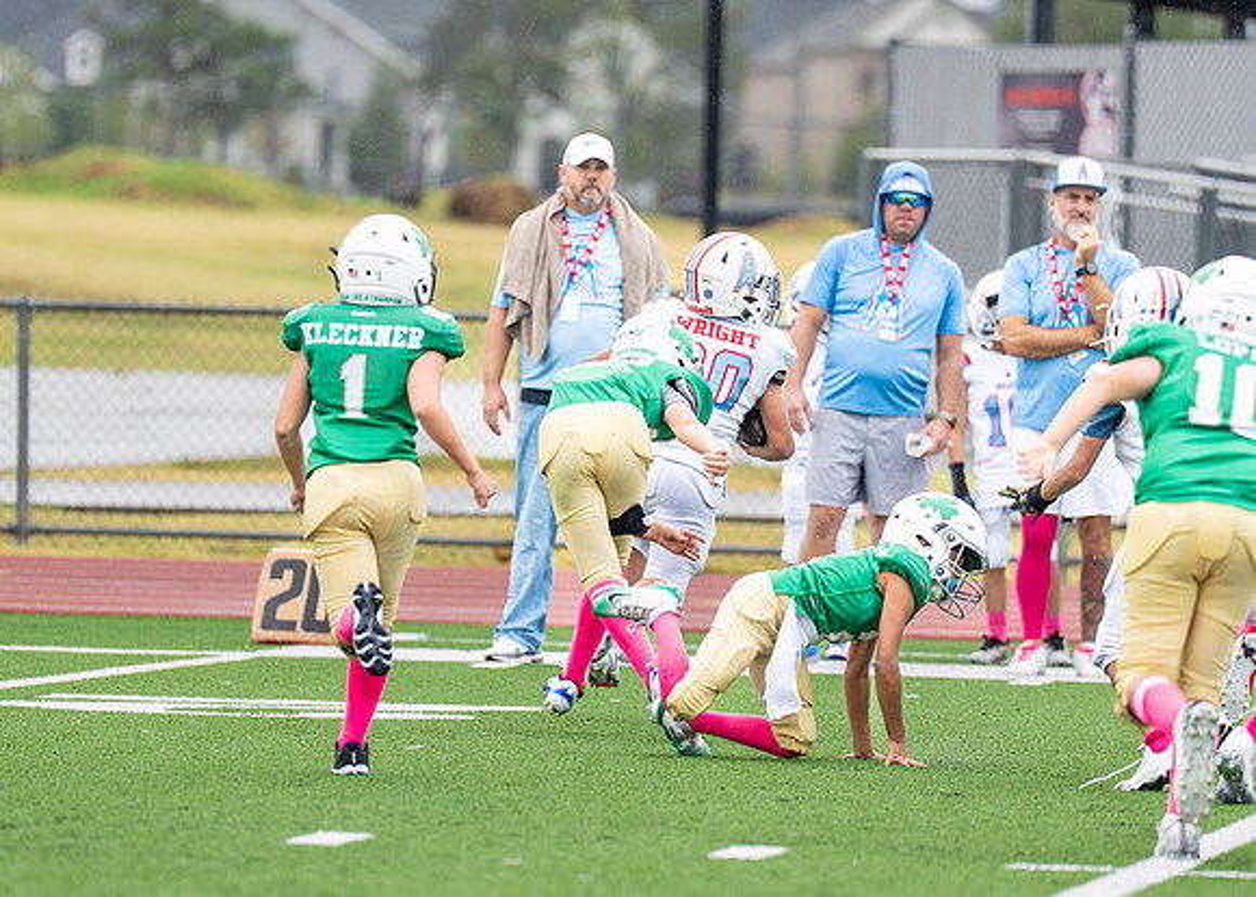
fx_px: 14640
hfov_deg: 4.9
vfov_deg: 3.5
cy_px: 427
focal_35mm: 411
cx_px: 621
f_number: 2.8
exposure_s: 1/1000
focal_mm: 200
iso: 400
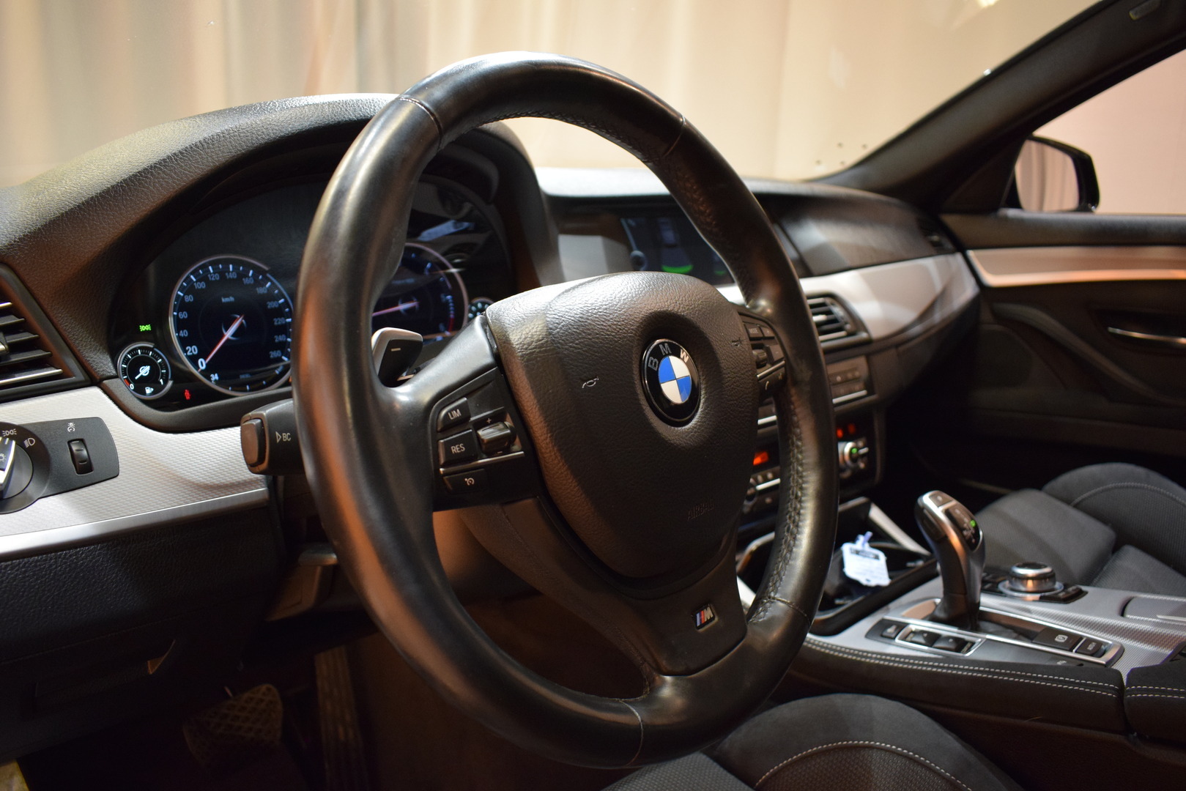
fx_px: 890
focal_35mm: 27
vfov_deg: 47.9
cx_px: 593
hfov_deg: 67.4
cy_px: 396
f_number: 3.5
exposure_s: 1/60
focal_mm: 18
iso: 1800
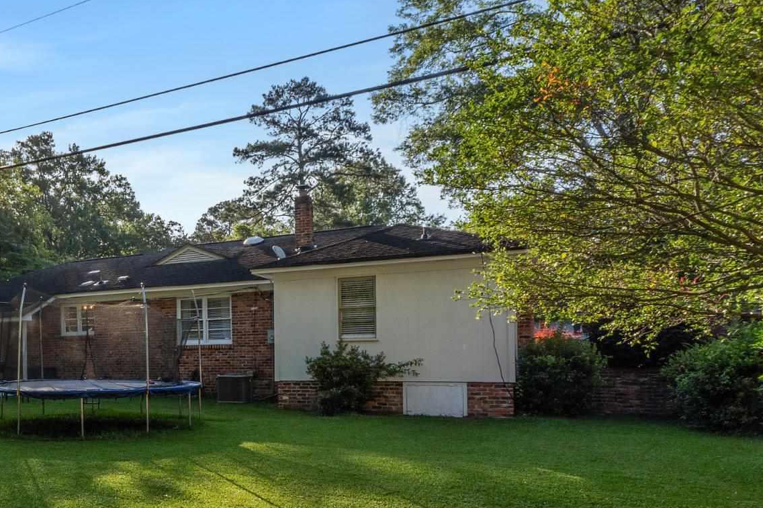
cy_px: 356
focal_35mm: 33
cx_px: 88
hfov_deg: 51.2
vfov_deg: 39.3
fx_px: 699
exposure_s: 1/200
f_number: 8
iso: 250
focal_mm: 10
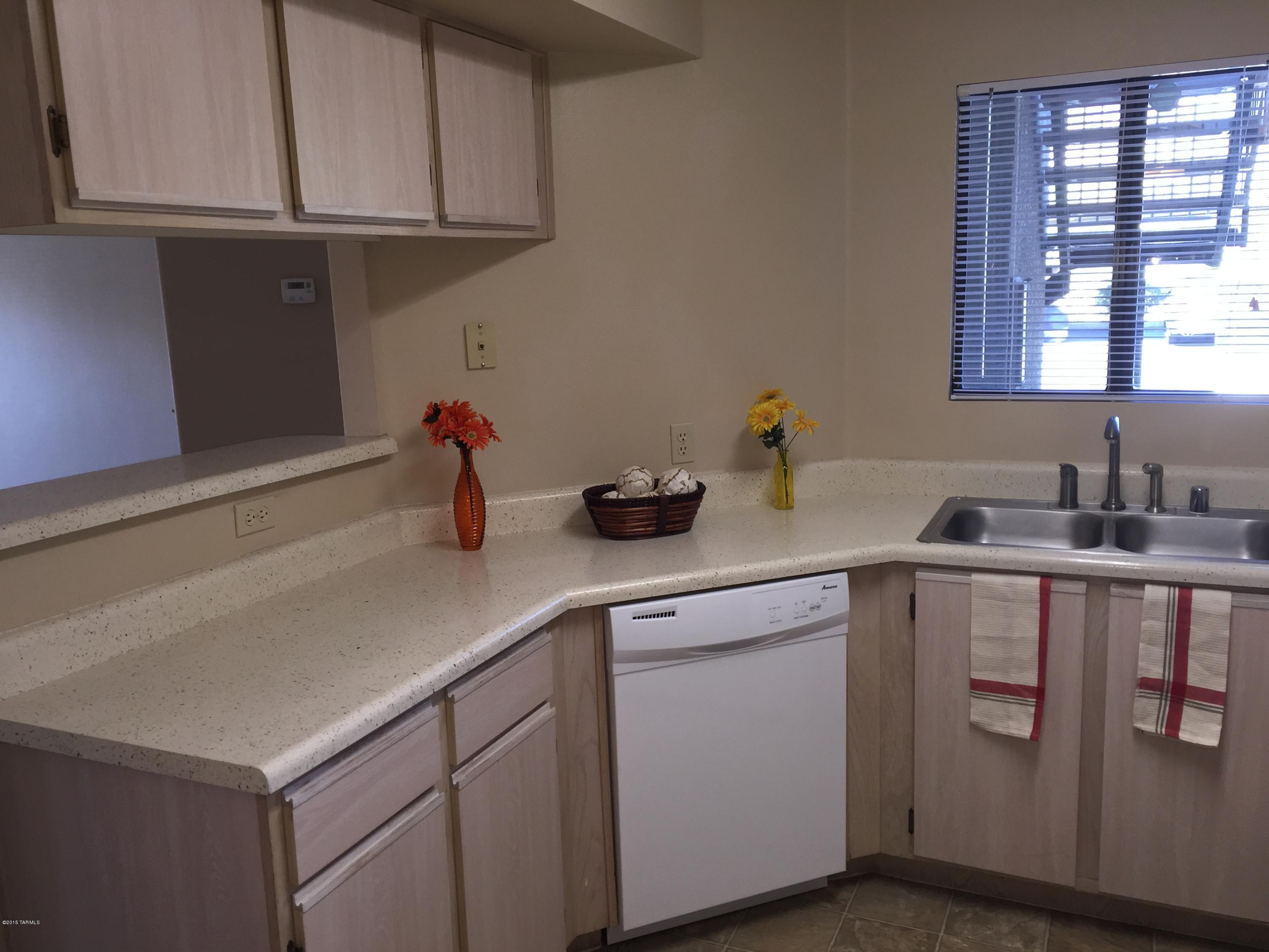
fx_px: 1063
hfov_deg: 61.7
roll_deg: +1.9
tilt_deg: -9.7
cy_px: 476
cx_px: 634
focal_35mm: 29
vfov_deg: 48.2
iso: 50
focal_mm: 4.15
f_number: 2.2
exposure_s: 1/30
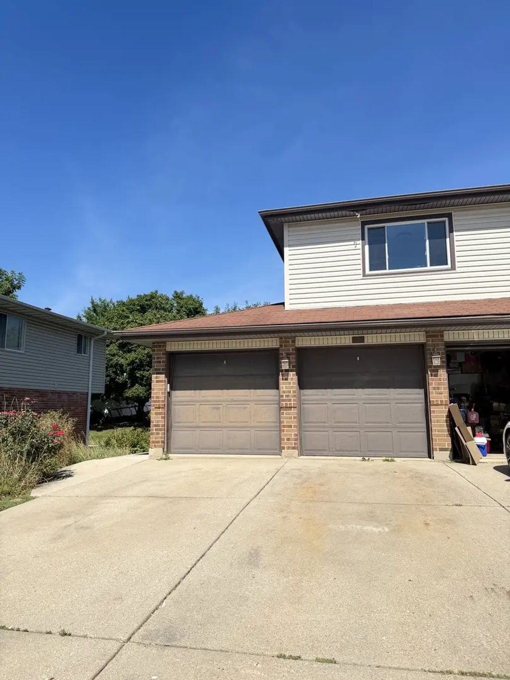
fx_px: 471
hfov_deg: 56.8
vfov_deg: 71.6
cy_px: 340
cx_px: 255
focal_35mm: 24
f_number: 1.78
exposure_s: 1/3145
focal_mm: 6.76
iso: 80
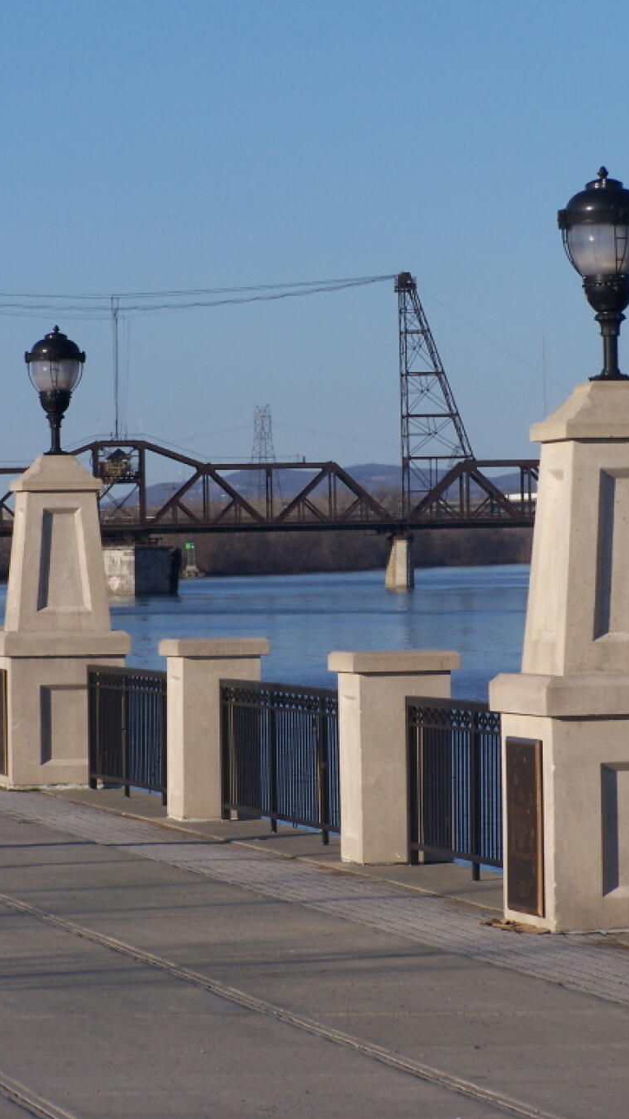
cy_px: 559
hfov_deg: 8.0
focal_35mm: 152
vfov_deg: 14.1
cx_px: 385
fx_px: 4507
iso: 80
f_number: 4.5
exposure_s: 1/800
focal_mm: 23.1
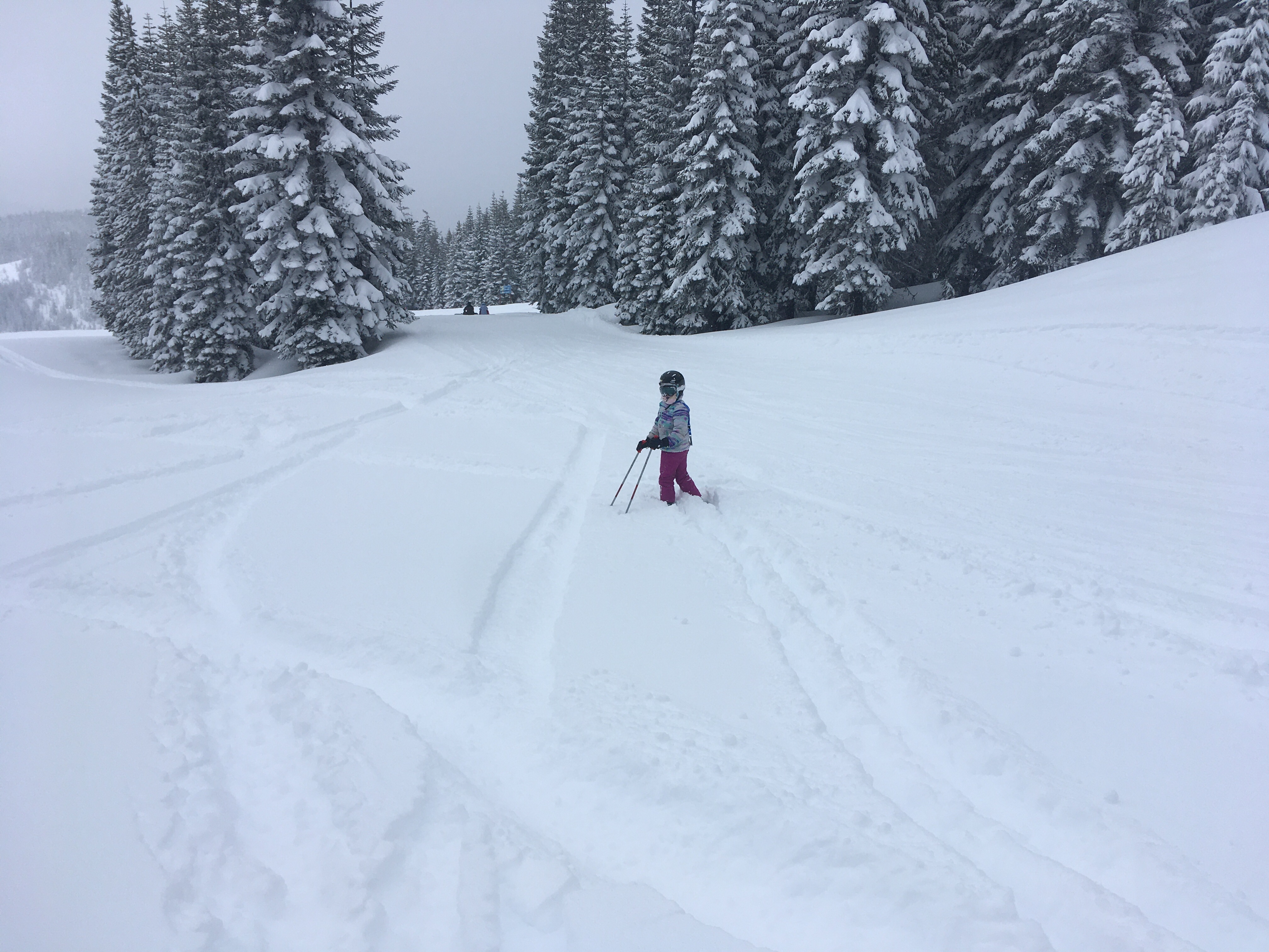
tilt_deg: -16.9
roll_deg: -2.1
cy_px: 476
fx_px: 1063
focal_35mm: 29
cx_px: 634
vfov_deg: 48.2
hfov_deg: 61.7
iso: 25
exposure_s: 1/1479
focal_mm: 4.15
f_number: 2.2
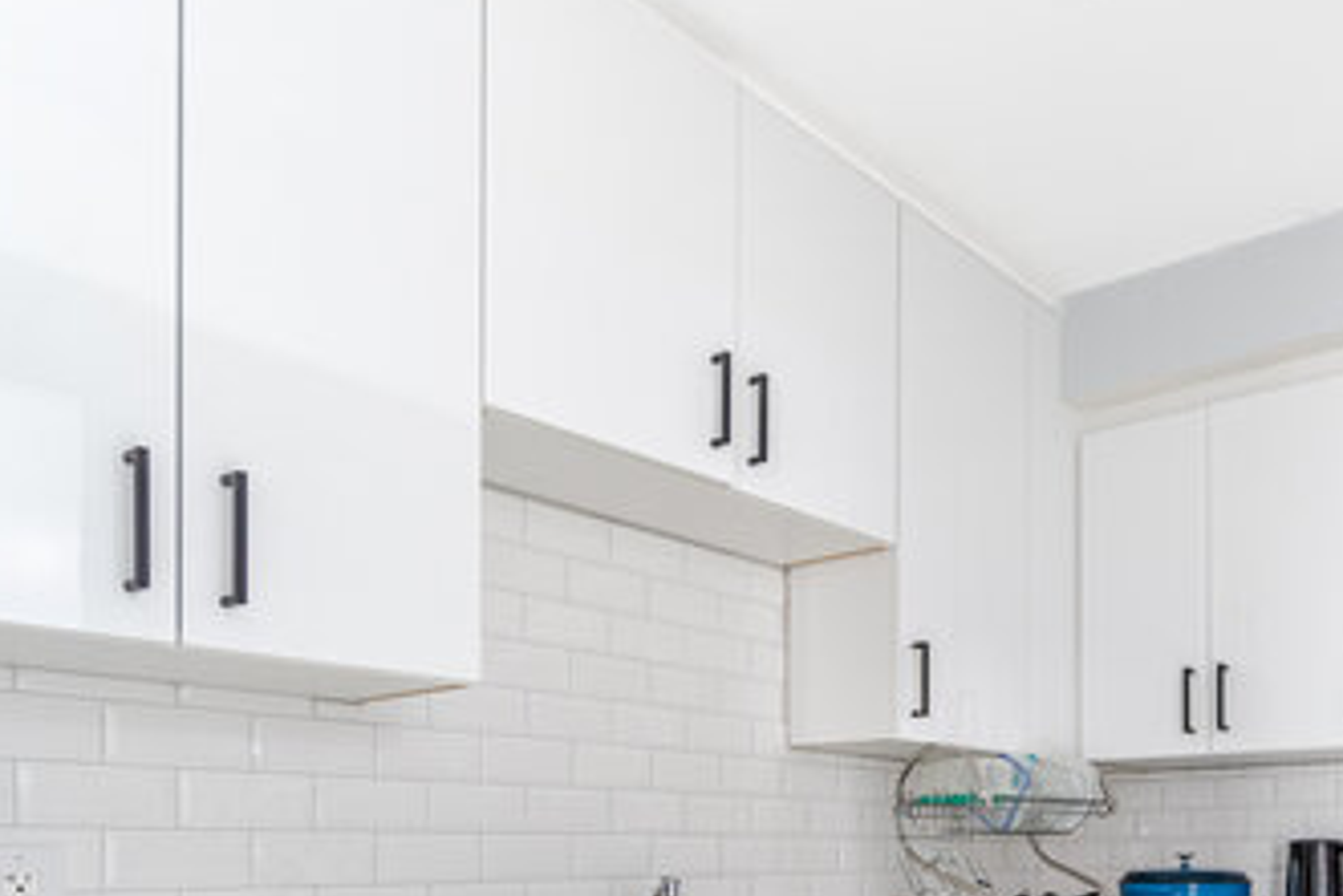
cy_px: 841
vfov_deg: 40.8
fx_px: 1082
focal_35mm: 29
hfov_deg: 57.7
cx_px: 1116
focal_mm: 10
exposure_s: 2
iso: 50
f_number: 7.1
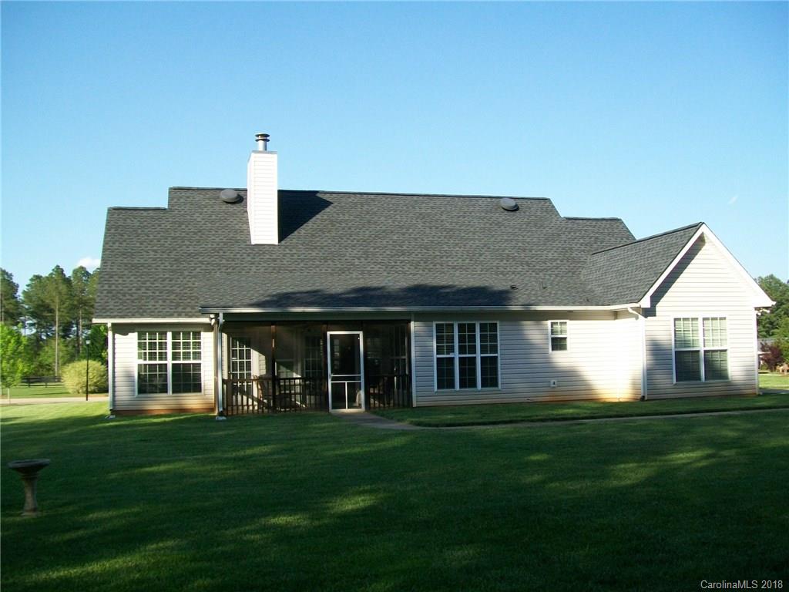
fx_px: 821
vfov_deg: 39.7
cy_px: 296
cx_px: 394
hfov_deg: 51.4
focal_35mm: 36
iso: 64
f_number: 2.7
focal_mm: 6
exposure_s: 1/500
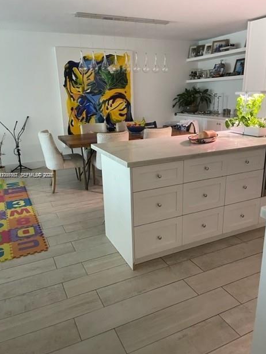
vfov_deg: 65.3
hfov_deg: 51.4
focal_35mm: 27
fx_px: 277
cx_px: 134
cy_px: 175
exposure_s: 1/60
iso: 500
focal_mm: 5.1
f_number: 1.6
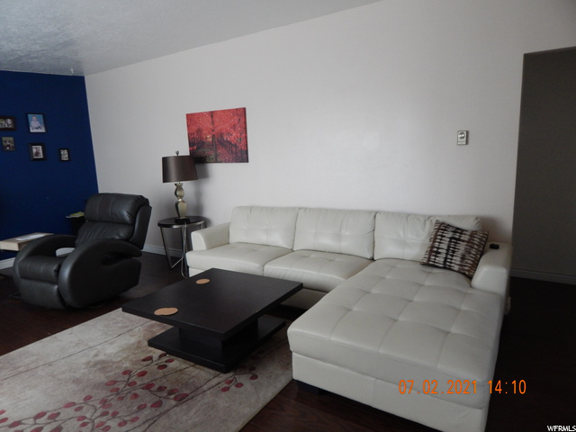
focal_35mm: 23
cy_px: 216
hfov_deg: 73.9
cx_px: 288
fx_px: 383
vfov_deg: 58.9
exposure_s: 1/30
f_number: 3
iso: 320
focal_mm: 4
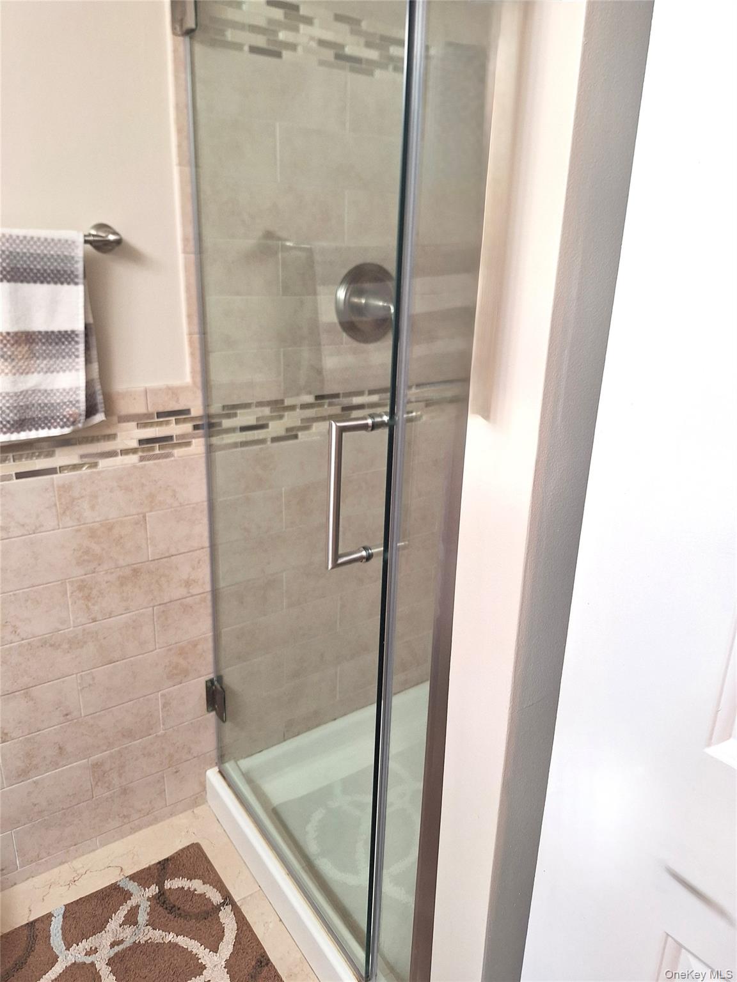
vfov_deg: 73.9
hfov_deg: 58.9
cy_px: 491
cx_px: 368
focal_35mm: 23
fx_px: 653
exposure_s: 1/40
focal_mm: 5.54
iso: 100
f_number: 1.8
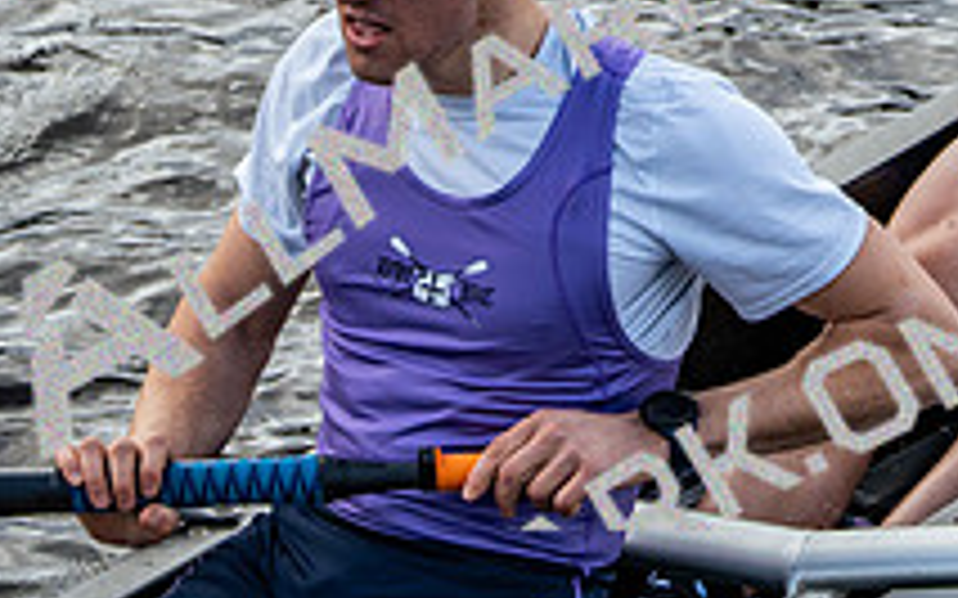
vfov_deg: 1.0
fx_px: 34115
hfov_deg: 1.6
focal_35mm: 1307
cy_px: -241
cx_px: 936
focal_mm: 470
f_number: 6.3
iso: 800
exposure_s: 1/1250
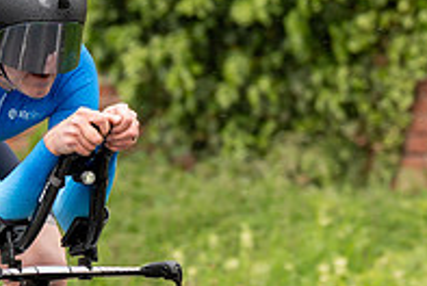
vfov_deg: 2.0
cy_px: 70
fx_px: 8363
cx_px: 97
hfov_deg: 2.9
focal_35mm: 704
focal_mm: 144
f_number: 3.5
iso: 320
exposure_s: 1/1000
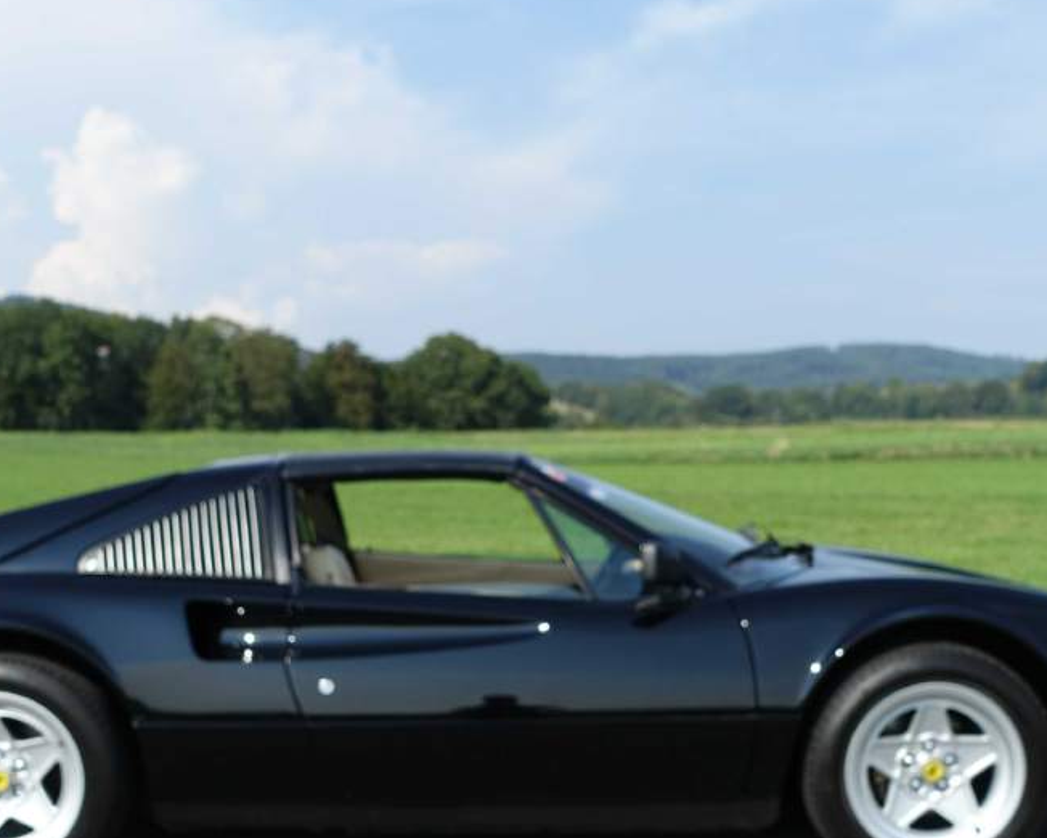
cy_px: 592
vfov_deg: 26.0
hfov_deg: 32.4
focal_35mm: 58
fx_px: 1798
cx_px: 445
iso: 125
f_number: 4
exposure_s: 1/125
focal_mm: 12.99
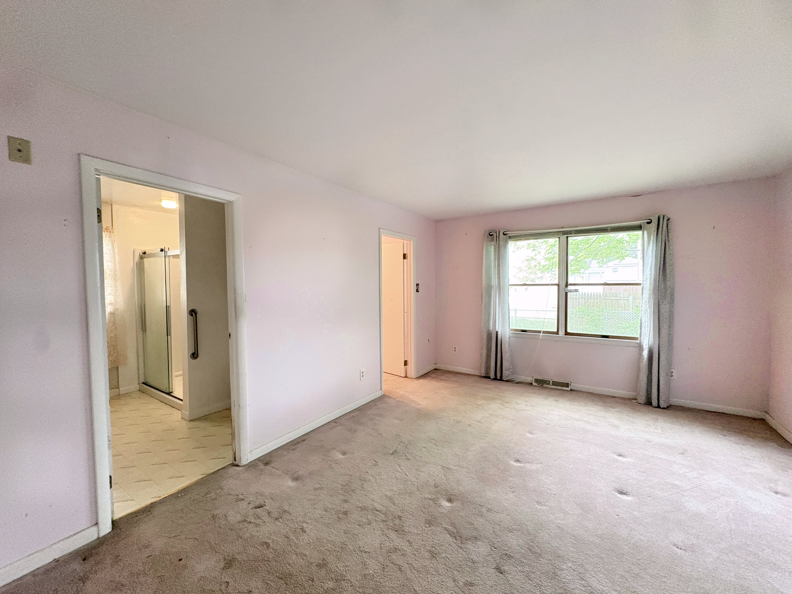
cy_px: 297
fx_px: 320
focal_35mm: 14
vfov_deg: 85.7
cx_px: 396
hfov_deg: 102.1
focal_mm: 2.22
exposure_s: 1/60
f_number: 2.2
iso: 640
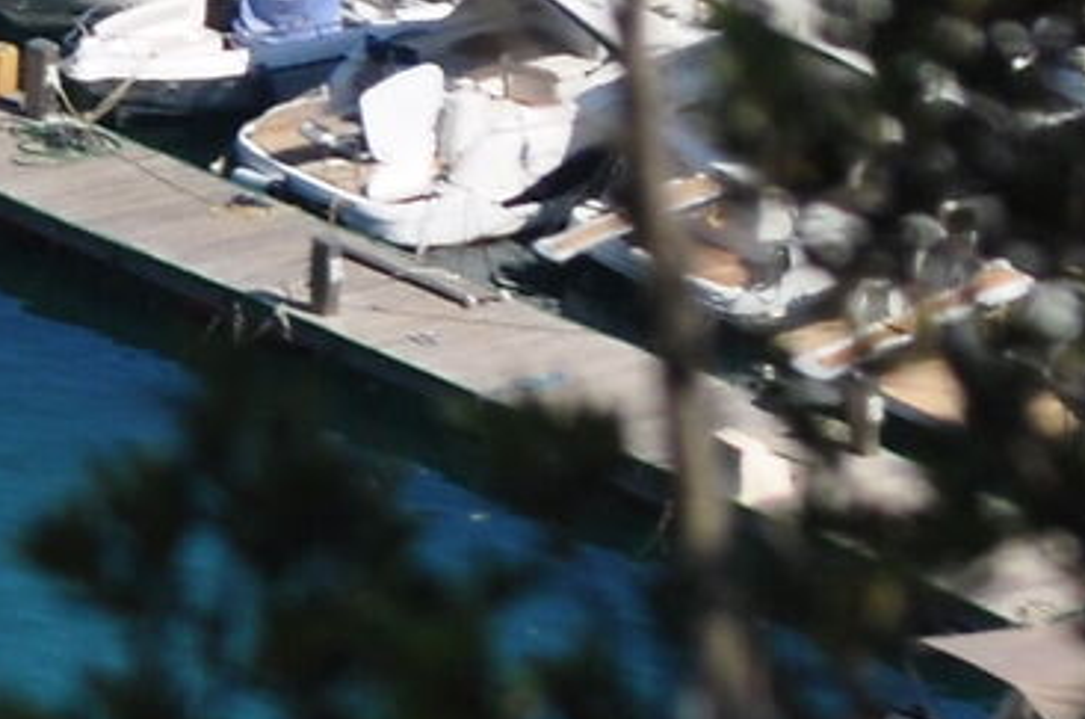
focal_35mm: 1424
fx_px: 42833
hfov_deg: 1.4
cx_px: -1307
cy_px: -15
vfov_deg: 1.0
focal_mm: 145
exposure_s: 1/400
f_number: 11
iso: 200
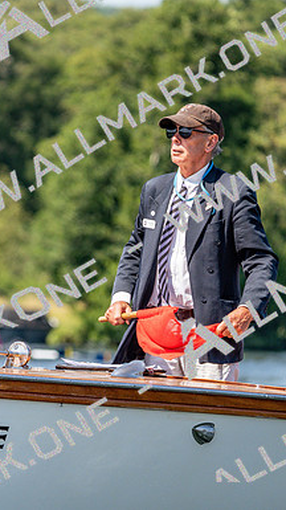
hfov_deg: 2.9
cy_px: 255
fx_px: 5674
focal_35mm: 420
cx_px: 68
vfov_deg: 5.1
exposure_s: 1/2000
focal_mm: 266
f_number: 5.6
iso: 500
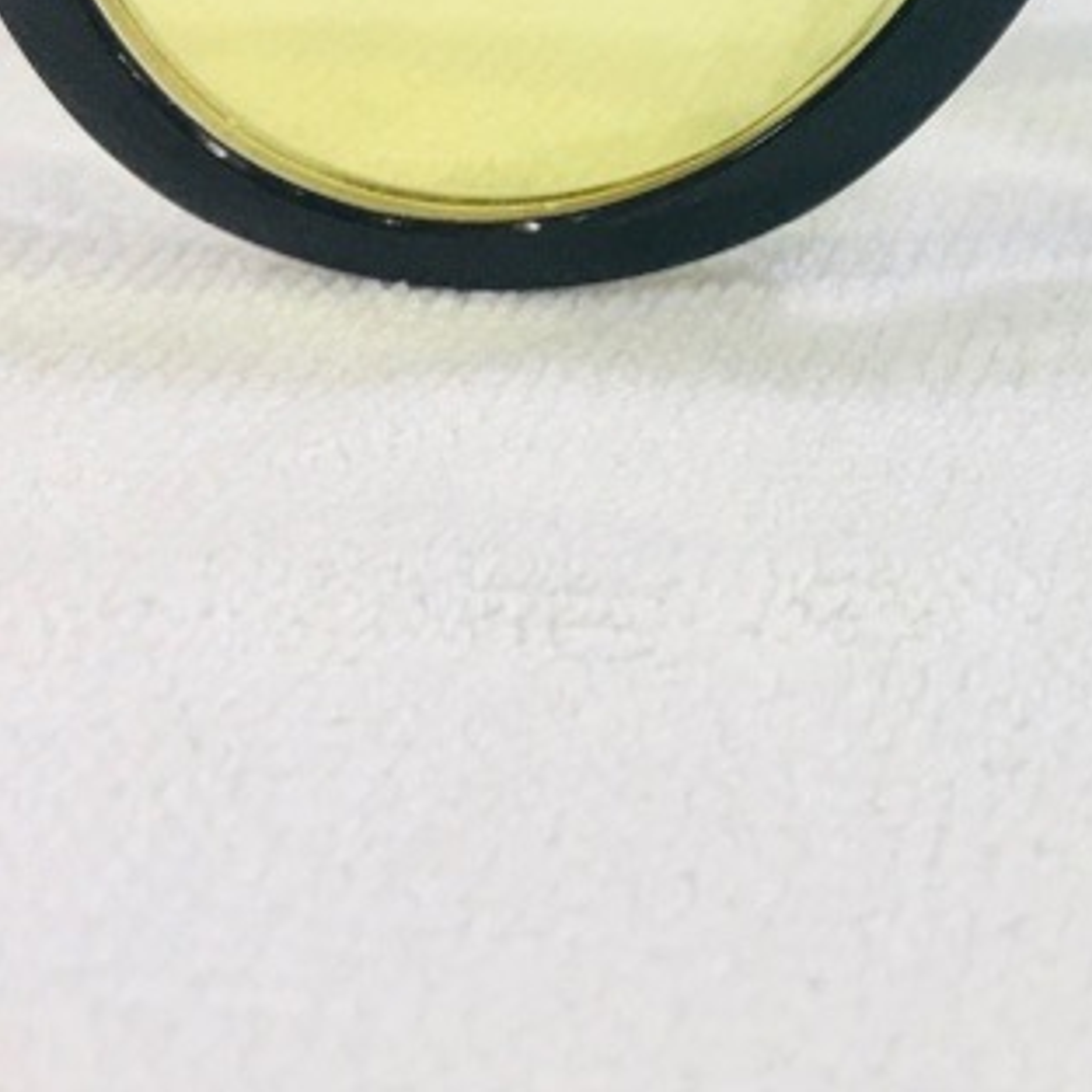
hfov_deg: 19.9
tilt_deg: -17.3
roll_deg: +0.5
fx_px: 2927
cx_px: 1294
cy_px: 7
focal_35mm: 82
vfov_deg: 20.5
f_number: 2.2
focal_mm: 4.15
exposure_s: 1/17
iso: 32
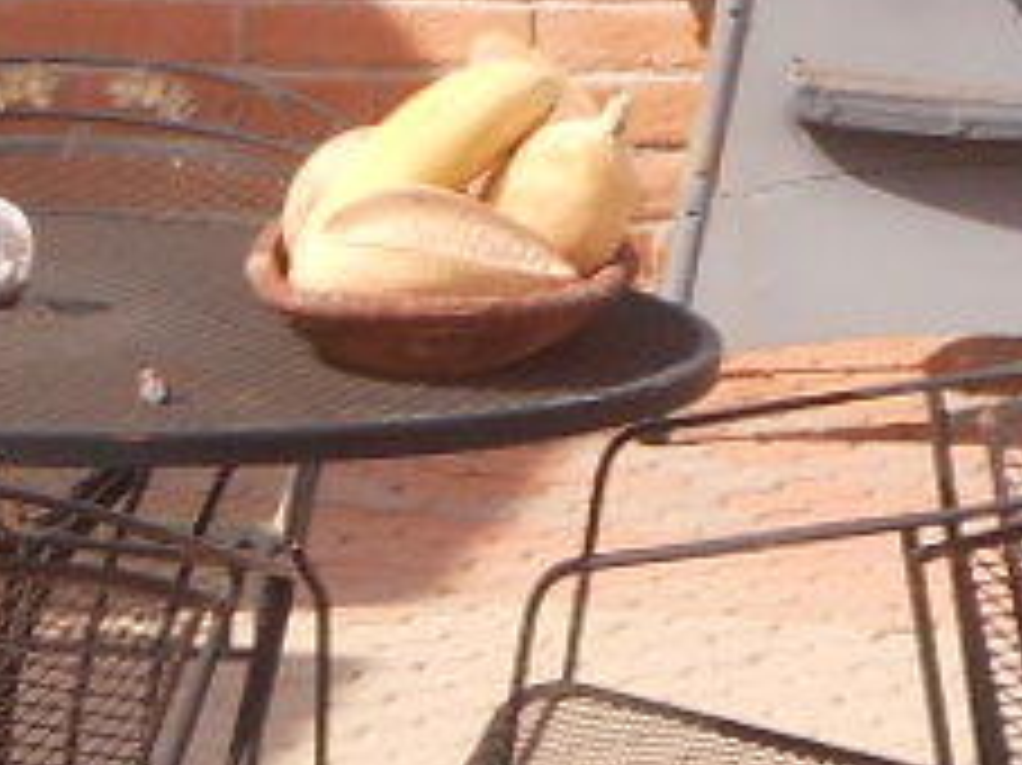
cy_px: 1062
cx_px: -1274
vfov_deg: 6.1
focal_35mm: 240
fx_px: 7082
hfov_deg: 7.8
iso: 80
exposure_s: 1/320
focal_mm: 6
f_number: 4.2
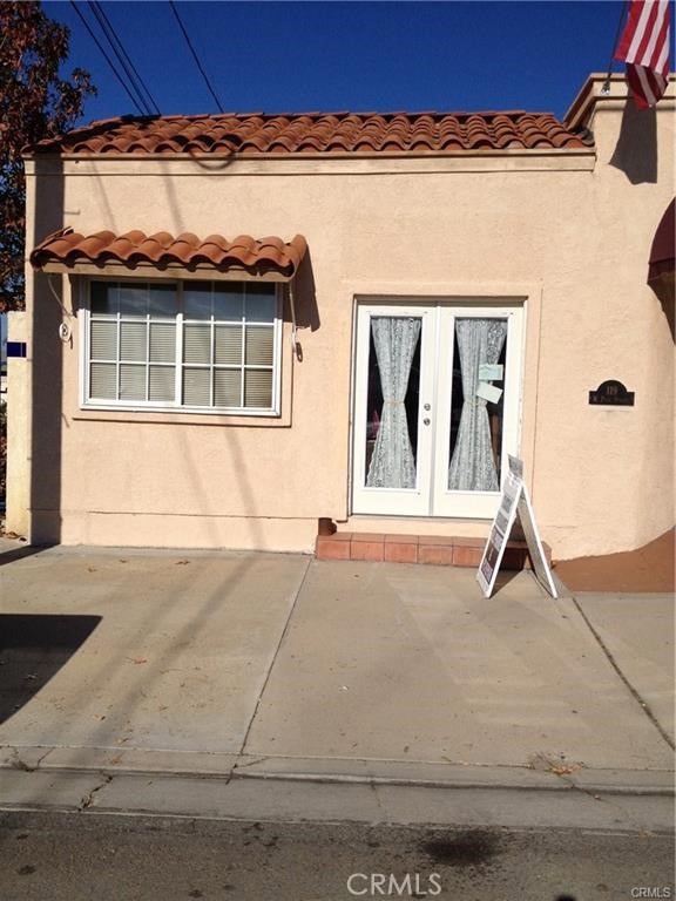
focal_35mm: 35
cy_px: 450
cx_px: 338
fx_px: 911
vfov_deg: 52.6
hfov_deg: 40.7
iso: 50
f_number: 2.4
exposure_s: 1/4608
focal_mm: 4.28
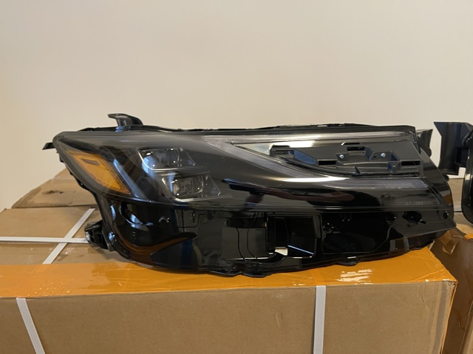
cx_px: 236
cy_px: 177
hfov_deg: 69.4
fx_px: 341
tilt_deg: -20.1
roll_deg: +1.3
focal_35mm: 25
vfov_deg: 54.8
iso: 400
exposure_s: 1/50
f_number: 1.6
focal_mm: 5.1
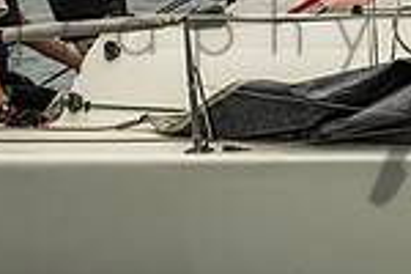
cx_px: 338
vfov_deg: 5.1
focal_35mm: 268
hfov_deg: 7.7
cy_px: -220
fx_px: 3059
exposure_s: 1/3200
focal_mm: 62
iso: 400
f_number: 6
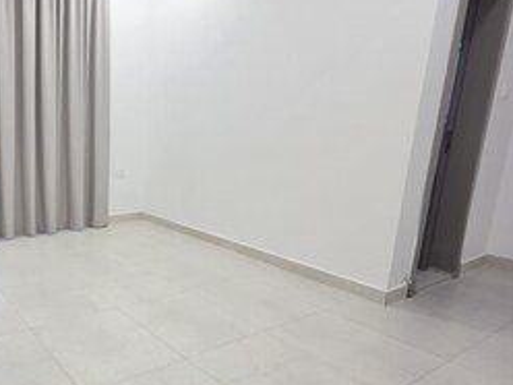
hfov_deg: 61.5
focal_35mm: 24
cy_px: 194
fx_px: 356
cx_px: 61
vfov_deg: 56.8
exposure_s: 1/120
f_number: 1.9
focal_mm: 2.2
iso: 125
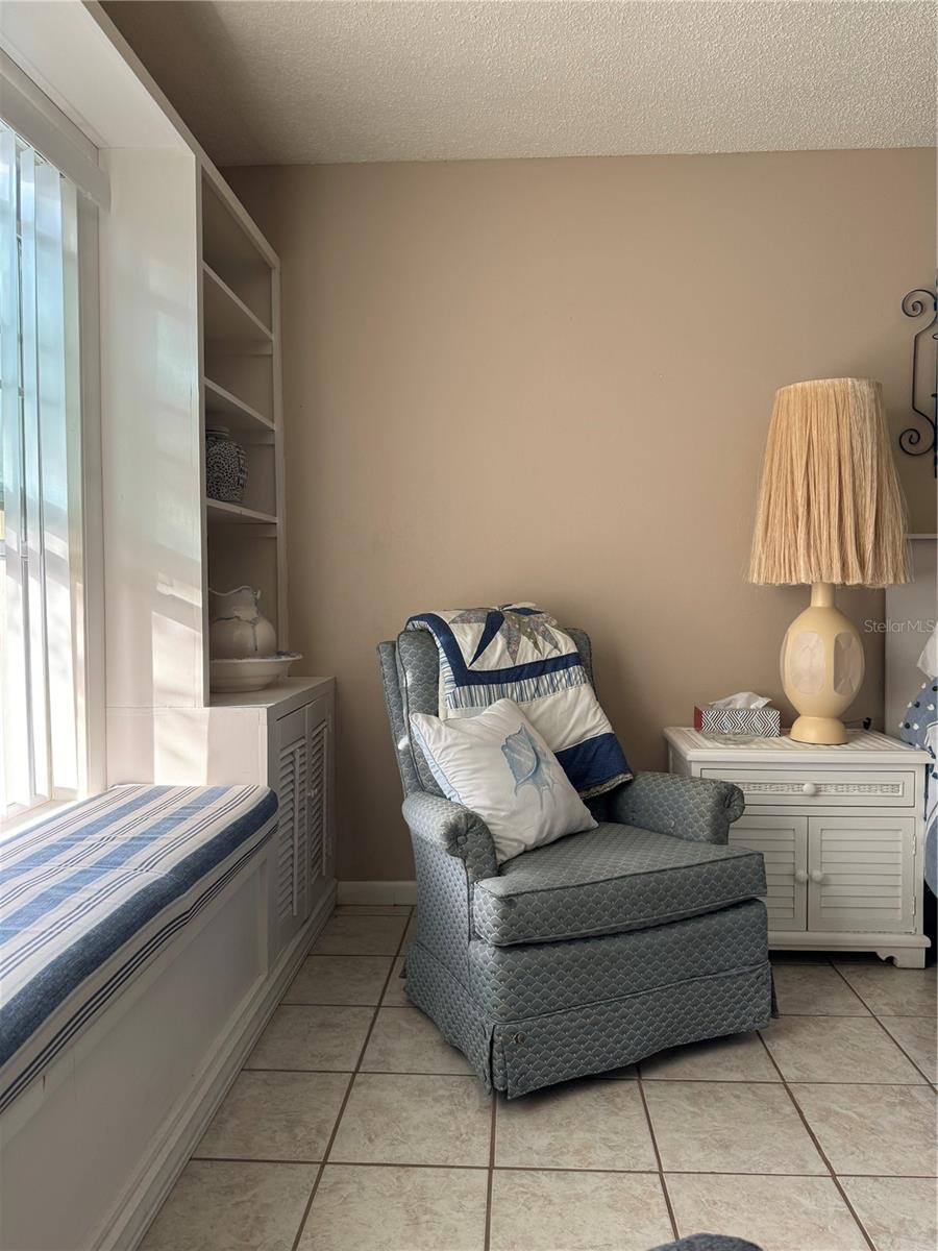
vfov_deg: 71.6
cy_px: 626
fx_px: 867
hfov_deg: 56.8
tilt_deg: -3.3
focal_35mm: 24
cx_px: 469
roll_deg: -0.6
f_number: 1.78
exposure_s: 1/121
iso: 100
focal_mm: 6.76
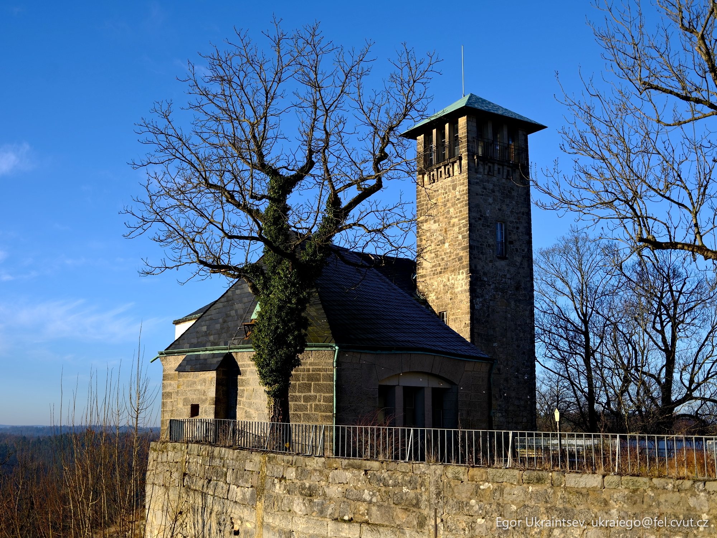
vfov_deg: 32.2
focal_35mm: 45
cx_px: 358
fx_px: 932
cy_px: 269
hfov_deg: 42.1
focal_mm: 56.6
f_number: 5.2
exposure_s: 1/320
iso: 100
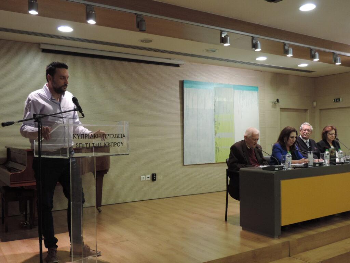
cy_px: 132
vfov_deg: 40.7
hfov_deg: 52.6
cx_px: 175
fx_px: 354
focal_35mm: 35
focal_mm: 6.2
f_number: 3.3
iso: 400
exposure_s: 1/30
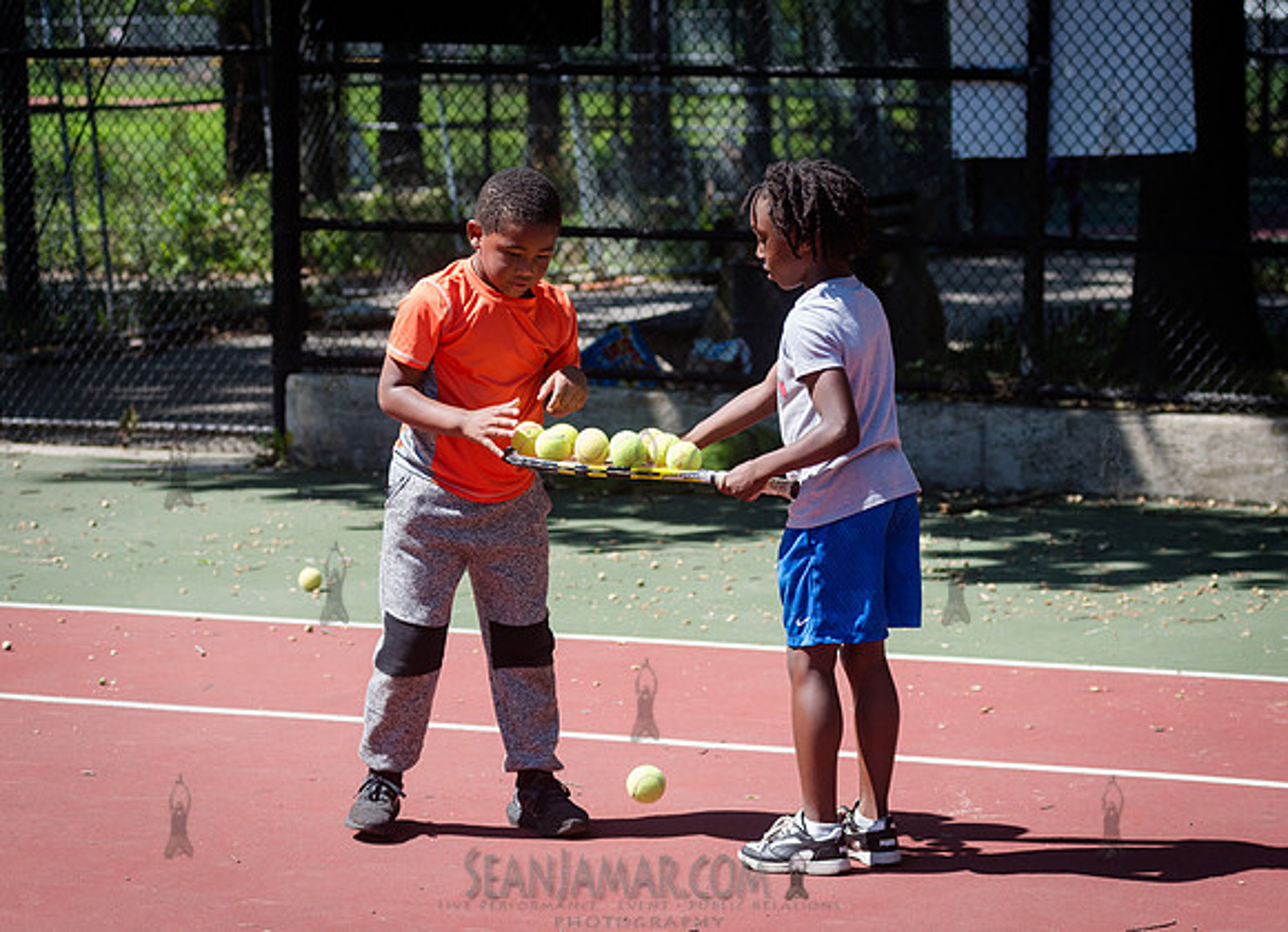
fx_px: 3801
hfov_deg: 19.2
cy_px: 496
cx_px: 622
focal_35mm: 103
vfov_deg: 14.0
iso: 200
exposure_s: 1/800
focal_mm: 80
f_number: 4
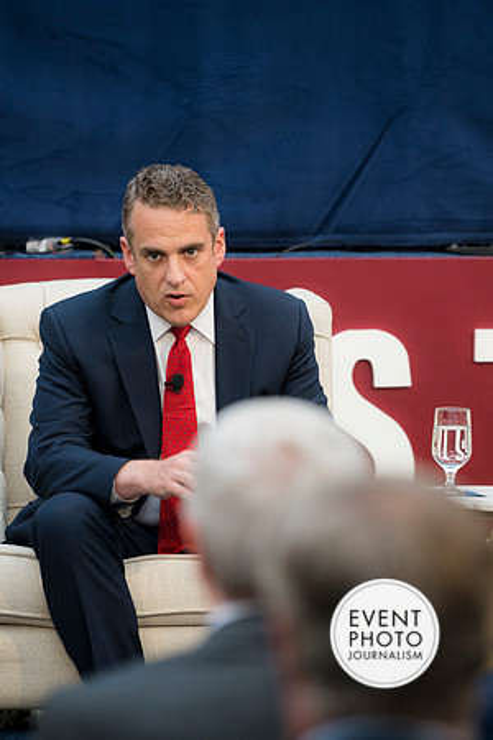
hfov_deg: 6.1
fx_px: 4622
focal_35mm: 225
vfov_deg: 9.1
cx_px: 246
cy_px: 370
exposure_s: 1/200
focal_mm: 150
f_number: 2.8
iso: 400
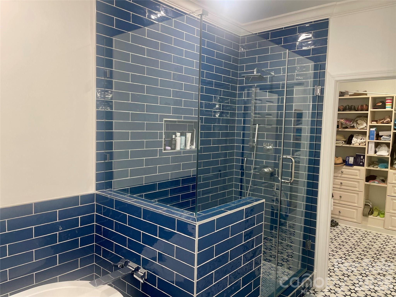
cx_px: 198
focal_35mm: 26
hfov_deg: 67.3
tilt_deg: -4.1
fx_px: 297
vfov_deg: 53.1
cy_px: 148
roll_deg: -0.8
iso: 125
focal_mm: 5.1
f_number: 1.6
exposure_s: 1/60
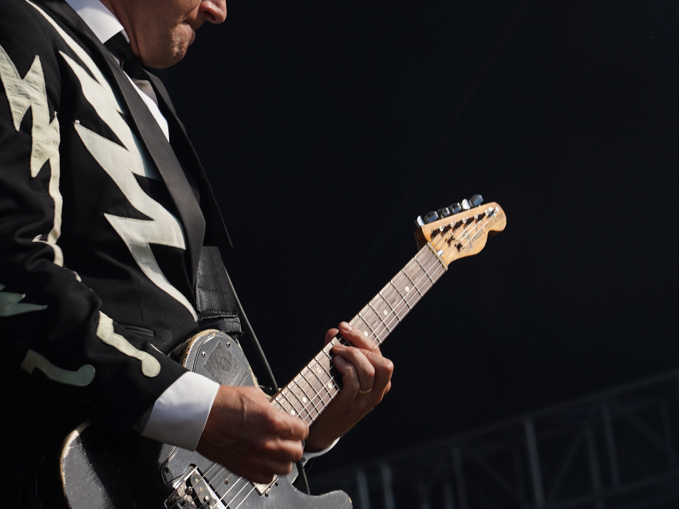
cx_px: 248
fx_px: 3923
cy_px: 151
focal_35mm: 200
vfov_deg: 7.4
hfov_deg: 9.9
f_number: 7.1
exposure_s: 1/400
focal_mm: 105
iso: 100
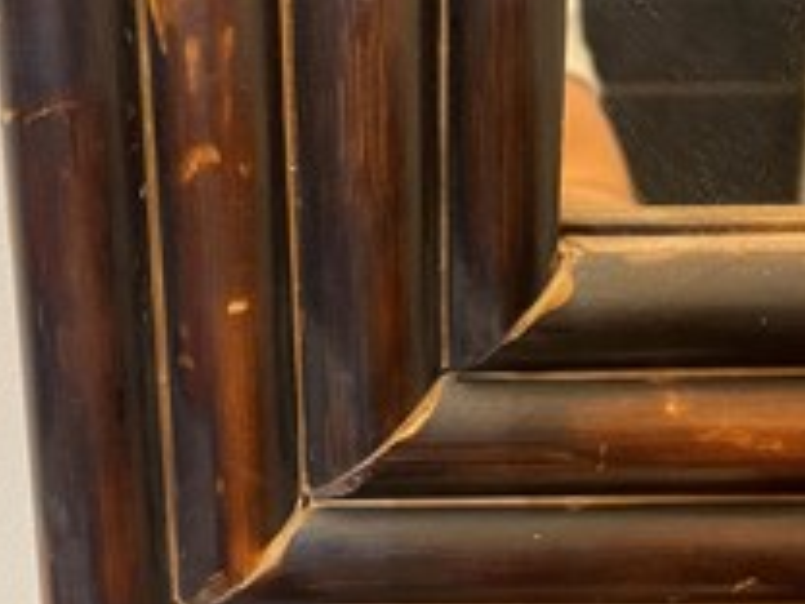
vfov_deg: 29.3
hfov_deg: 39.3
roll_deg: +1.1
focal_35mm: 48
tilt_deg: -12.2
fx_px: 1116
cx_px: 279
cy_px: 89
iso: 400
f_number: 1.6
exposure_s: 1/50
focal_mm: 5.1
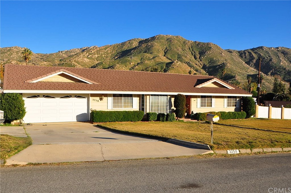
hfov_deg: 62.0
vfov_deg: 43.5
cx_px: 146
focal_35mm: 30
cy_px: 96
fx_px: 242
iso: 200
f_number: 7.1
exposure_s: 1/500
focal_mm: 20
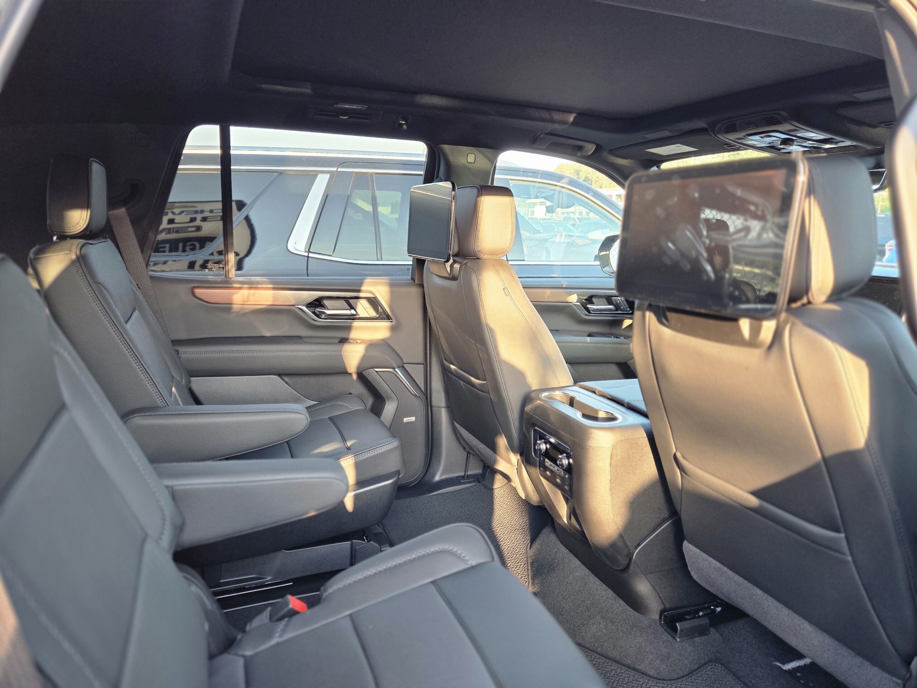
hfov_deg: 73.9
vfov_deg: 58.9
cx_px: 458
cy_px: 344
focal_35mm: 23
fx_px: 609
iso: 200
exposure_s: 1/120
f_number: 1.8
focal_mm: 5.4
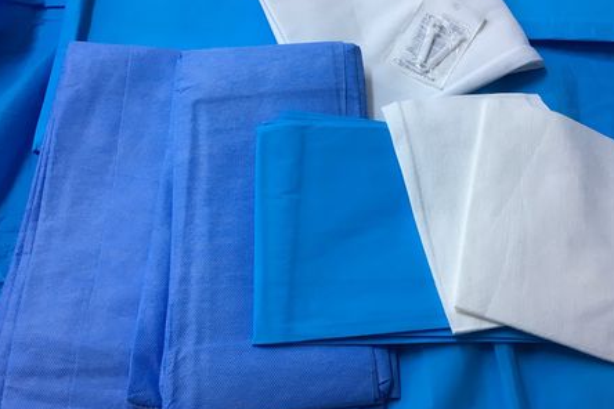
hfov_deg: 55.7
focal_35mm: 34
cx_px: 337
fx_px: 580
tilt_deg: -58.7
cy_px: 171
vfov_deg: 38.8
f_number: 2.2
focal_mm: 4.15
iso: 64
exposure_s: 1/33
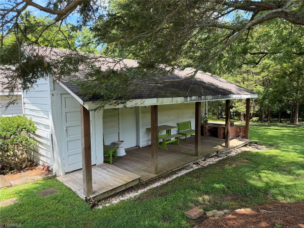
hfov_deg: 71.6
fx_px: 211
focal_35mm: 24
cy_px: 114
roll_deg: +1.2
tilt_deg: -5.8
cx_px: 152
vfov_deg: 56.8
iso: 100
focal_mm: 6.76
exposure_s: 1/780
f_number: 1.78
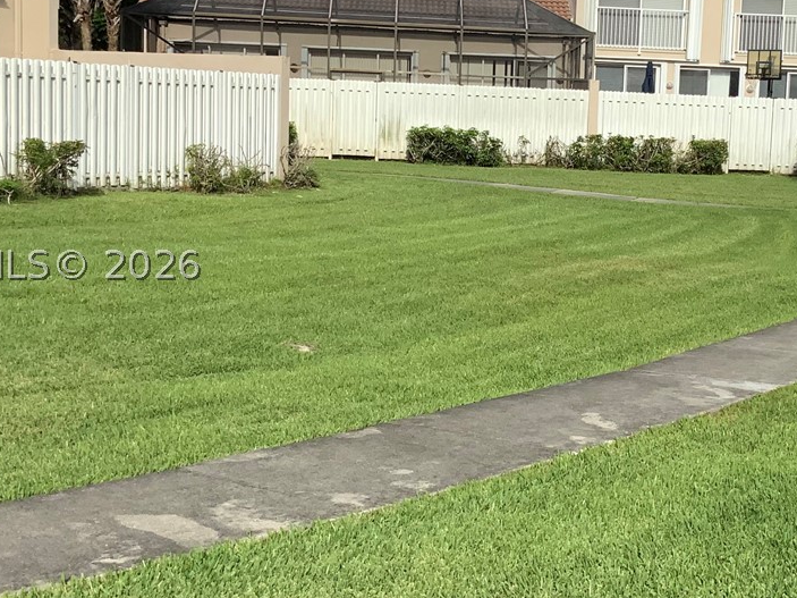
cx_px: 548
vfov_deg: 22.2
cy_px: 264
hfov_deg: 29.1
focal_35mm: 66
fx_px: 1519
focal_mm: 3
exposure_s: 1/2320
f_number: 1.8
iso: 16
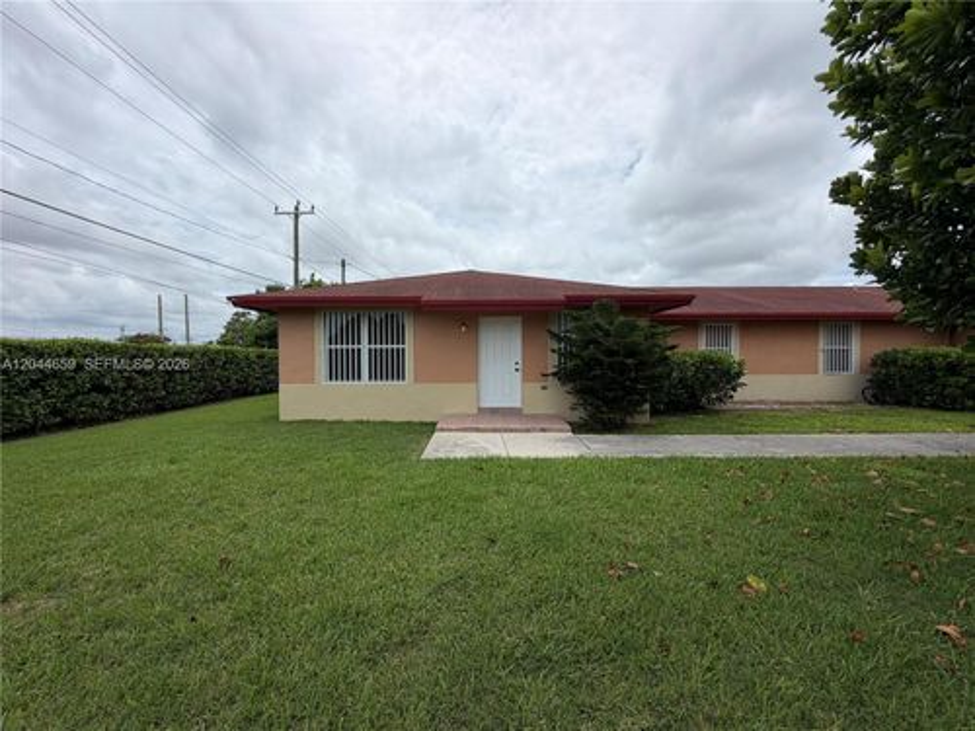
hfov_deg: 102.1
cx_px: 488
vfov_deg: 85.7
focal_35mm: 14
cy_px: 366
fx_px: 394
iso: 20
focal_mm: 2.22
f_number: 2.2
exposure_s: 1/1464
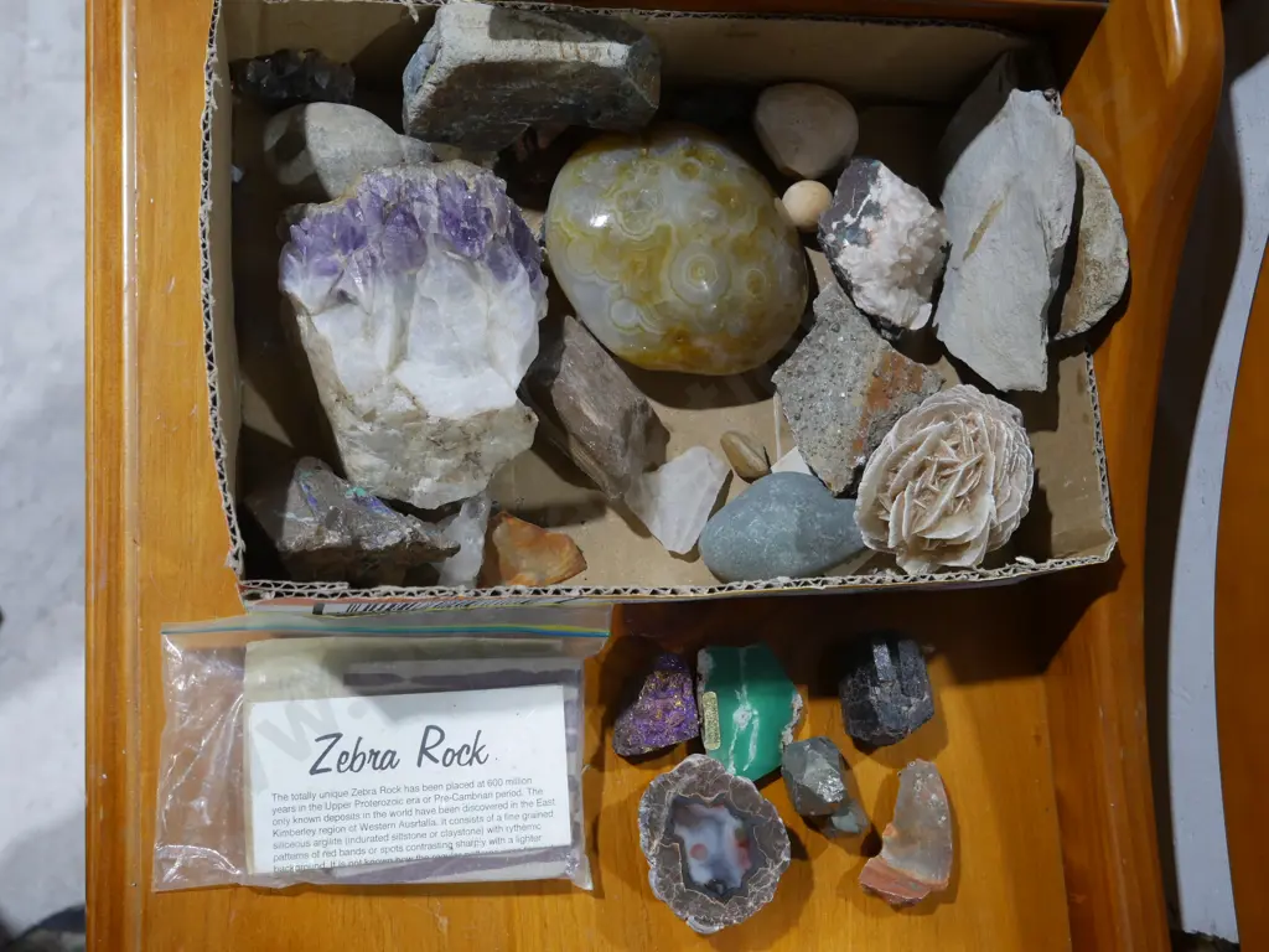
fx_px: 1466
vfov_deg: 36.0
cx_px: 634
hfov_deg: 46.8
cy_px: 476
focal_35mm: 40
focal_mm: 20
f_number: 4.5
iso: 640
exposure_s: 1/60
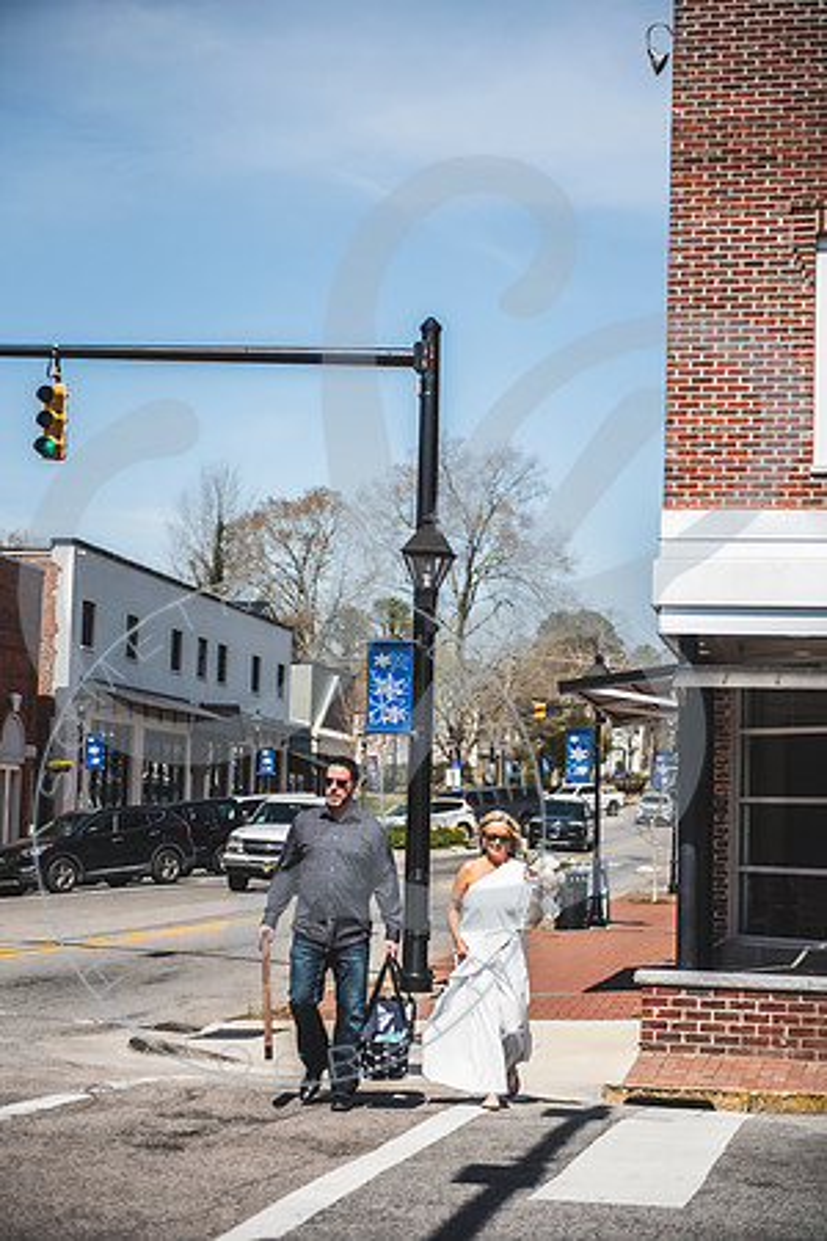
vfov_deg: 28.8
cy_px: 620
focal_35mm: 70
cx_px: 414
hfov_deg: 19.5
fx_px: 2412
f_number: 2.8
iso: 100
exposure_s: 1/1600
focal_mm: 70
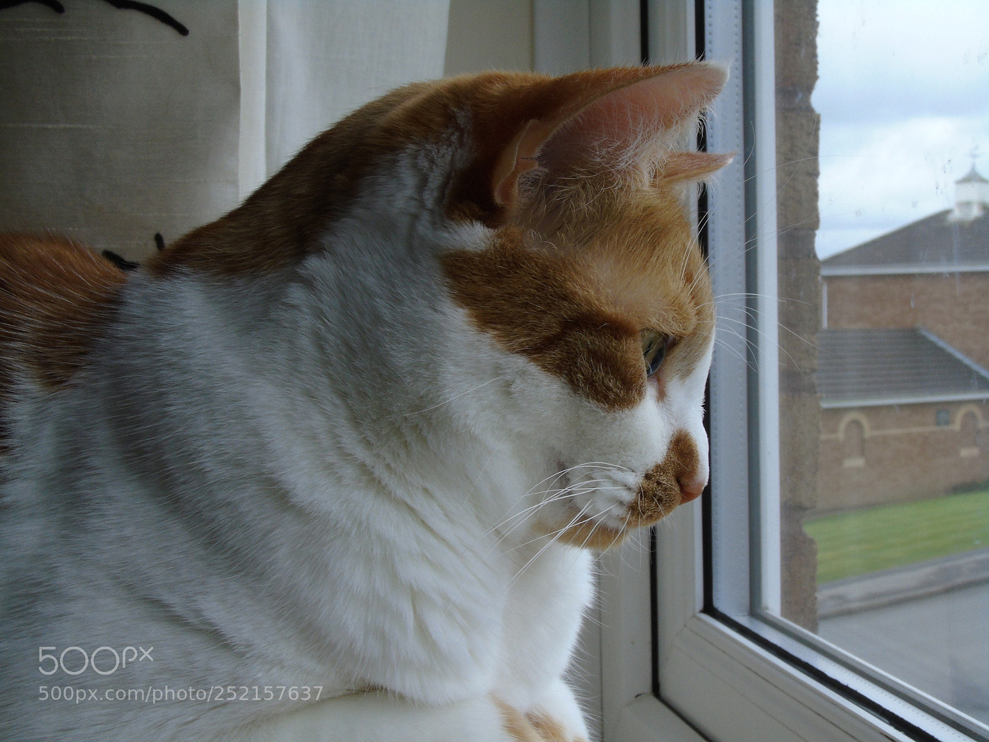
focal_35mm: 54
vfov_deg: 27.0
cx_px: 494
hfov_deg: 35.5
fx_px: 1543
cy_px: 371
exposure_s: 1/30
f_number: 4.5
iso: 100
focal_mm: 9.6
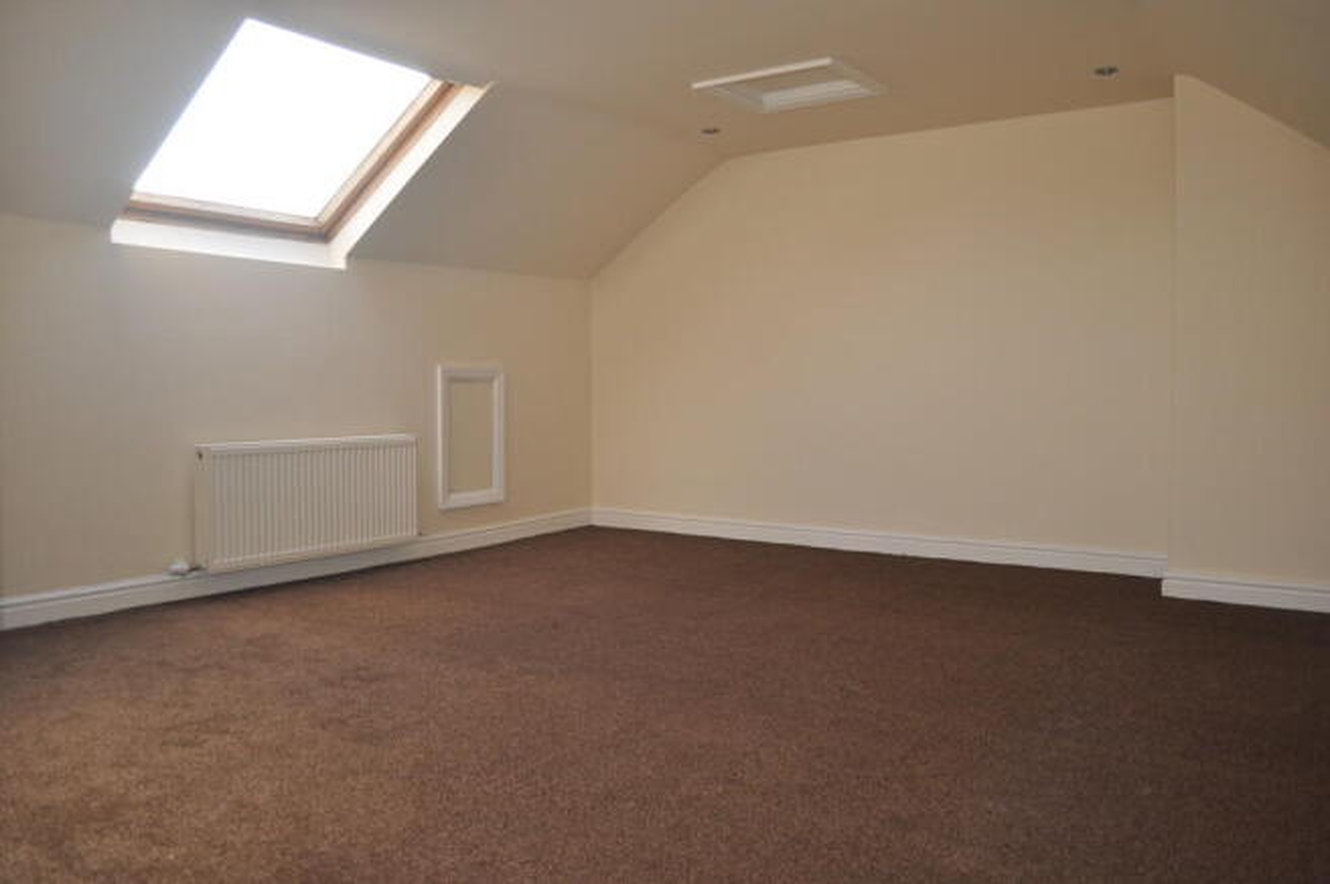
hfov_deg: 67.4
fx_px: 996
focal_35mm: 27
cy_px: 442
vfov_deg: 47.8
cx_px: 665
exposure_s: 1/125
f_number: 3.5
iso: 500
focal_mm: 18
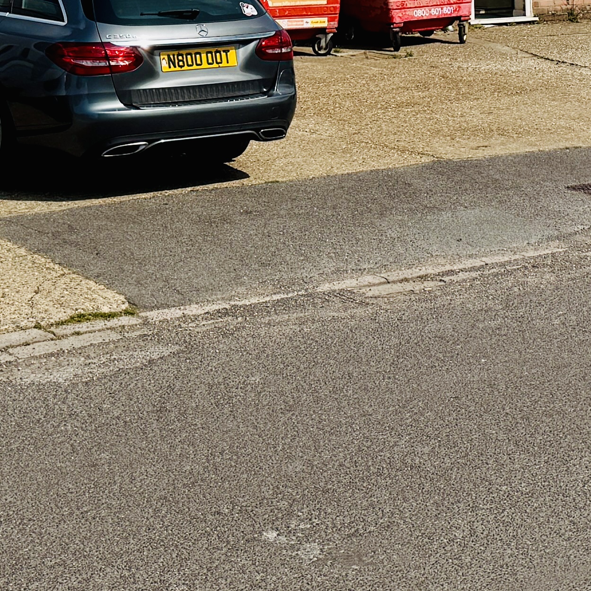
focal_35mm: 97
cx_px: 352
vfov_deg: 16.6
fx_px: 1874
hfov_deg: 17.9
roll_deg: +1.4
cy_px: -245
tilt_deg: +4.9
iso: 80
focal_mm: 6.76
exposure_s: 1/9009
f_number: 1.78
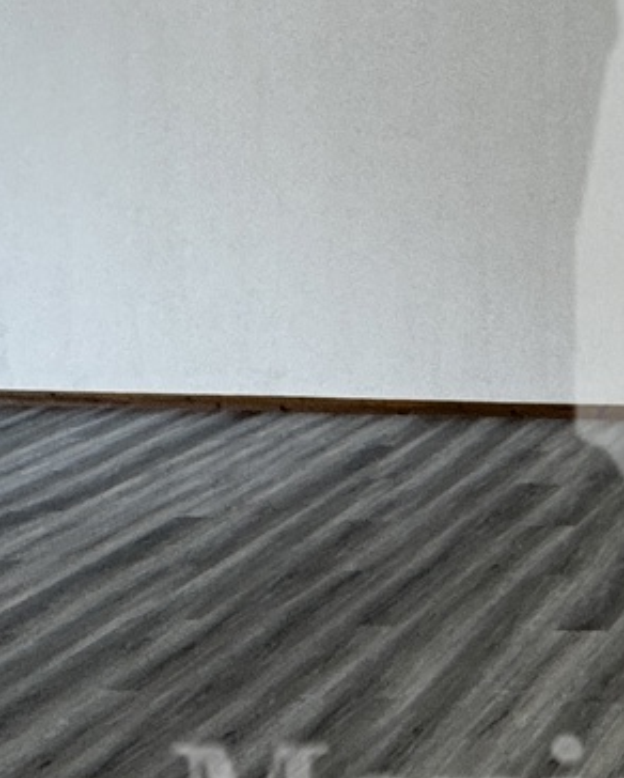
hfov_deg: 17.9
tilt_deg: -2.3
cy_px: 30
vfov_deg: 25.3
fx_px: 1659
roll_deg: -0.3
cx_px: 1058
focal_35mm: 72
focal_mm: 2.22
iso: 100
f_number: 2.2
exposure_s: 1/100
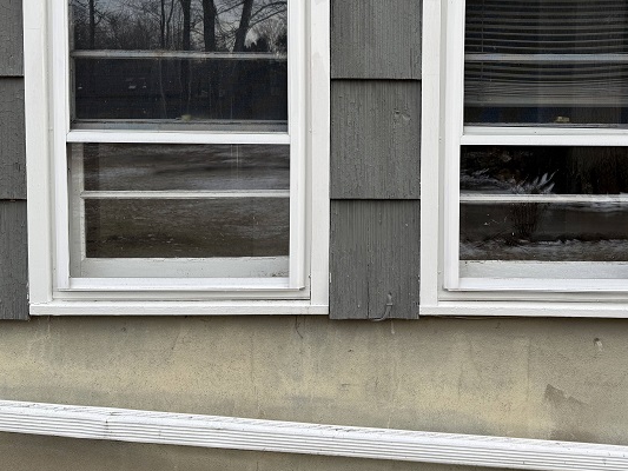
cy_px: 141
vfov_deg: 39.0
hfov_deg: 50.8
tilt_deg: -2.8
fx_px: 653
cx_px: 392
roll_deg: +0.7
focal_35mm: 36
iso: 64
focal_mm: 6.76
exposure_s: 1/248
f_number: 1.78
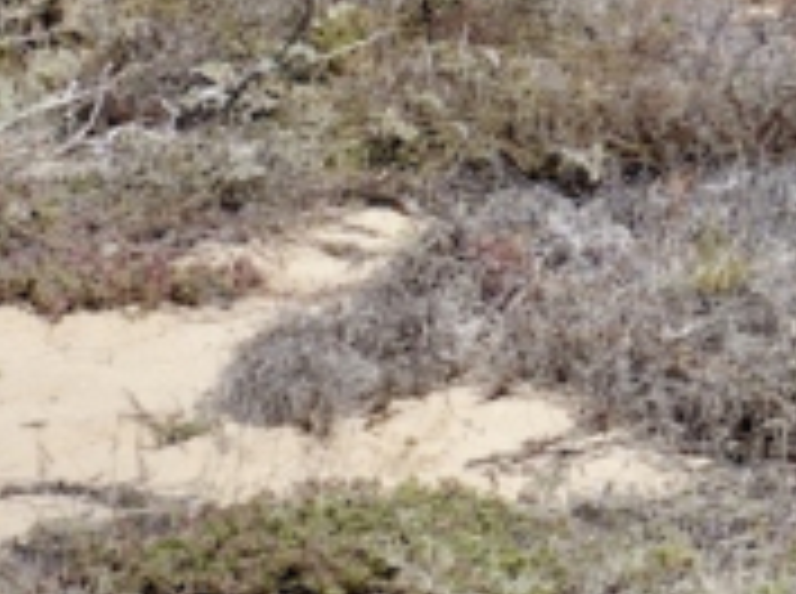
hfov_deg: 6.1
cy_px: -826
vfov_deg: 4.6
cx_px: 1844
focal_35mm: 314
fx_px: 7206
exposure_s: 1/125
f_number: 5.6
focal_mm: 20.43
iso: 125
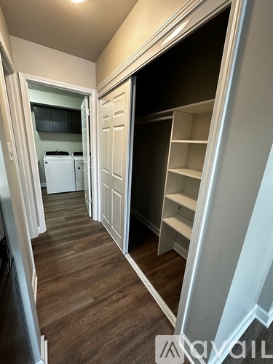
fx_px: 147
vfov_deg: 102.1
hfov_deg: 85.7
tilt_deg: -15.3
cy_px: 182
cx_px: 136
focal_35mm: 14
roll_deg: -2.4
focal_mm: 2.22
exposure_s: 1/60
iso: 160
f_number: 2.2
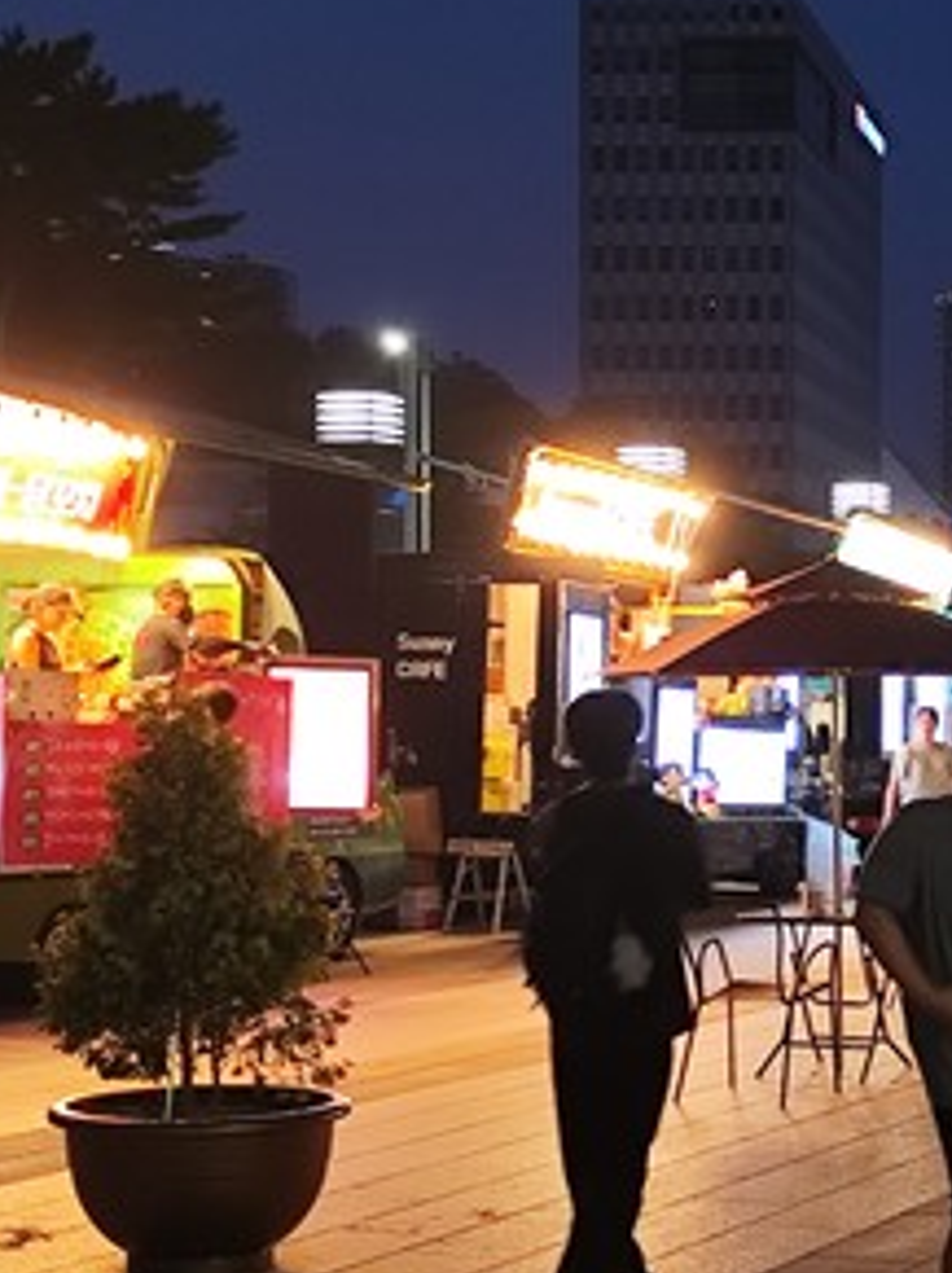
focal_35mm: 81
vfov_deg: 24.1
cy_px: 753
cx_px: 1035
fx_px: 2975
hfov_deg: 17.6
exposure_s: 1/30
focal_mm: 6.14
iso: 320
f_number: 1.65
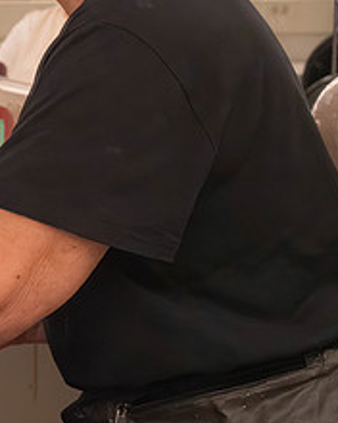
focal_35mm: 173
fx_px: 2163
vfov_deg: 11.1
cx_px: -186
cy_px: 64
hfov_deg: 8.7
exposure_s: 1/500
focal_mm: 70
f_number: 11
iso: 16000
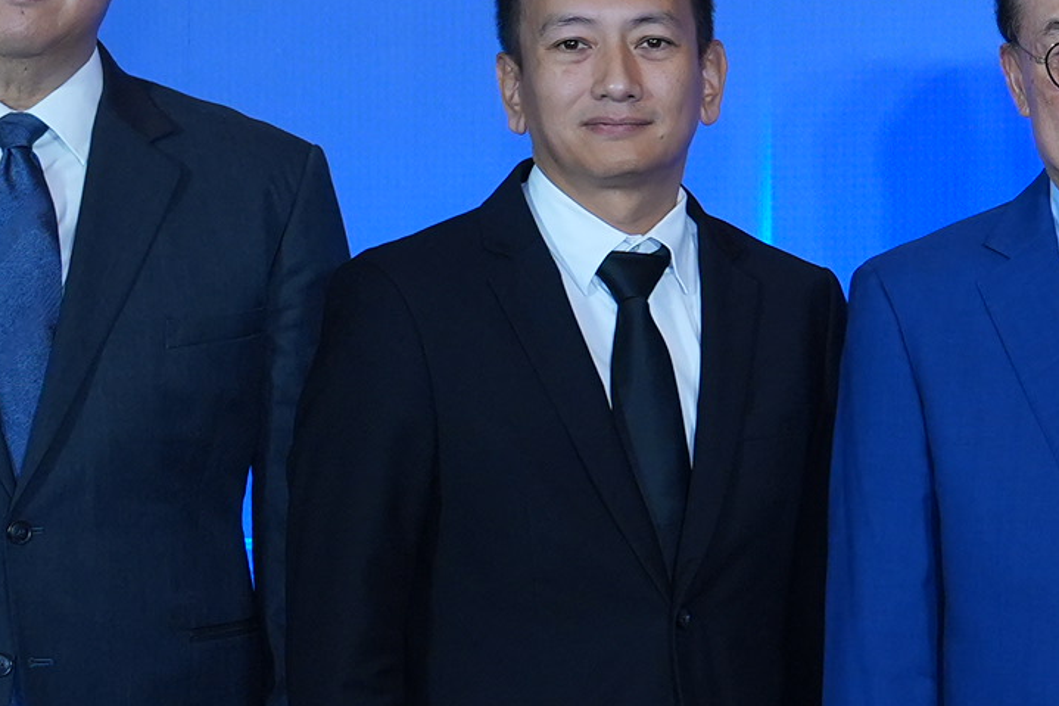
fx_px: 5735
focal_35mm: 195
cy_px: 485
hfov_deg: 9.9
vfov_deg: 7.0
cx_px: 1981
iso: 800
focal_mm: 40
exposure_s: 1/125
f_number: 4
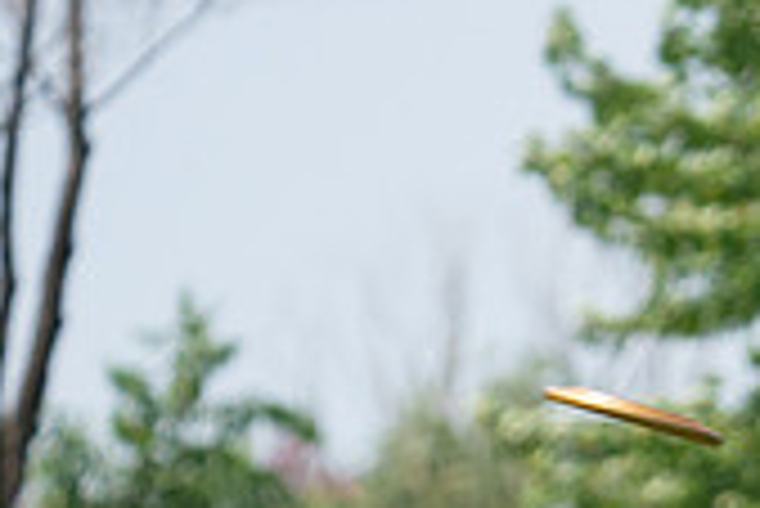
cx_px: 1187
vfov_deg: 1.5
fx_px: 19417
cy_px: 825
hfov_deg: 2.2
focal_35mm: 919
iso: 1250
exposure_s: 1/4000
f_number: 5.6
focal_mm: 268
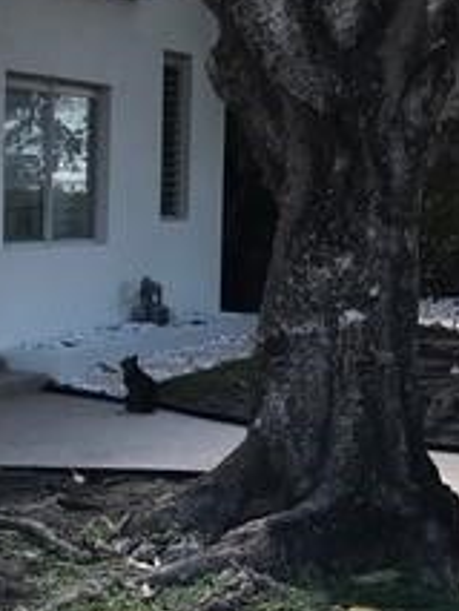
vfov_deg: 23.3
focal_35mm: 84
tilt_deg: -4.6
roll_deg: +0.3
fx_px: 1484
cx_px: -169
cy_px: 327
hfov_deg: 16.4
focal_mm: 3.99
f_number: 1.8
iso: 20
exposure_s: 1/567
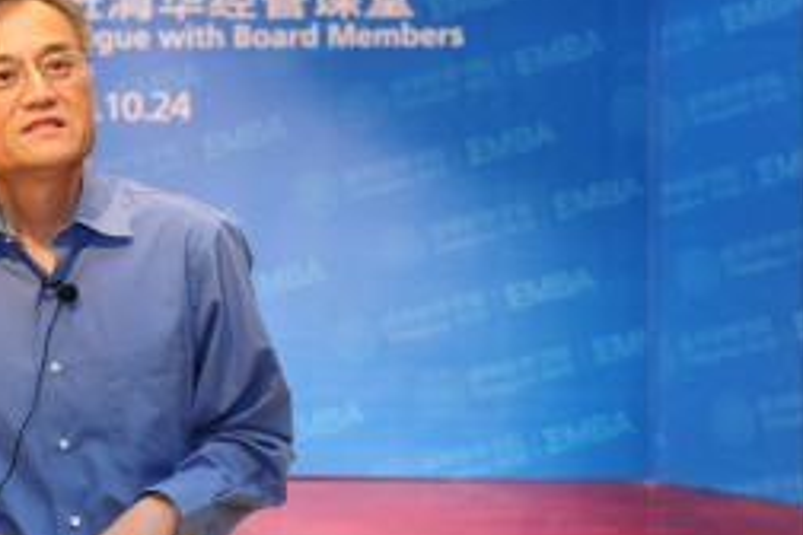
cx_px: 13
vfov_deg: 13.3
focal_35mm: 103
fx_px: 2297
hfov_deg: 19.3
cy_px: 197
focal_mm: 52
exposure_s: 1/100
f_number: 4.5
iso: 1250
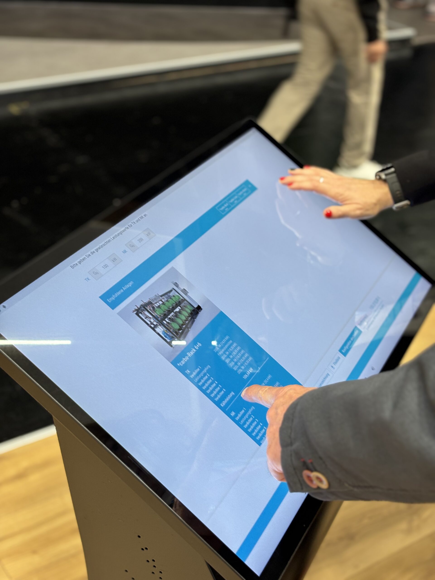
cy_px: 290
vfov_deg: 36.8
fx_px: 871
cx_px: 218
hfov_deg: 28.0
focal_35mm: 52
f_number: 1.6
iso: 50
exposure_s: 1/67
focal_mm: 5.96
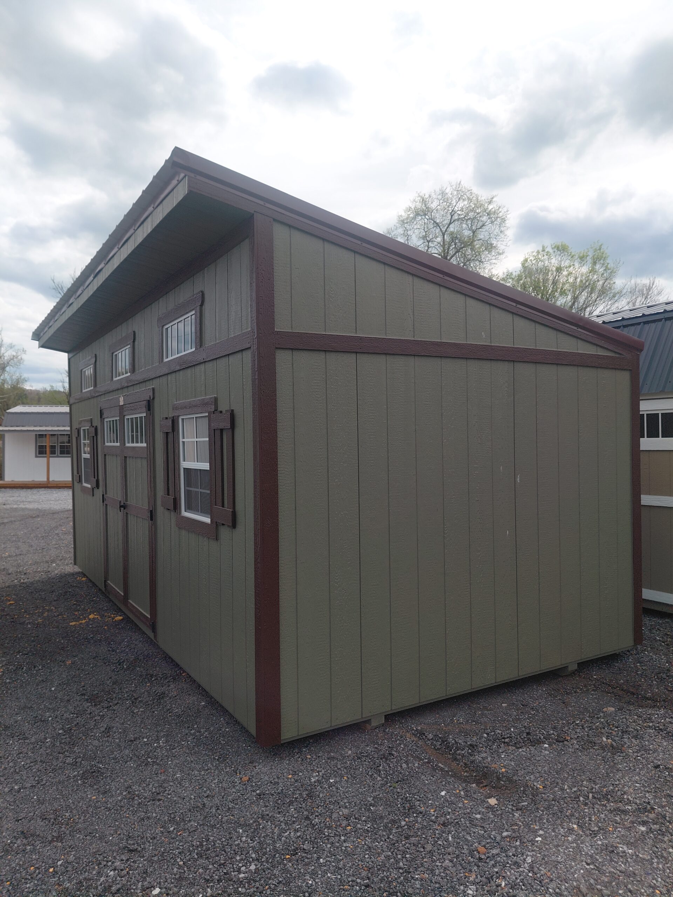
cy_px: 448
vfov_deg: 69.4
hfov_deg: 54.9
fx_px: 648
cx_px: 336
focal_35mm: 25
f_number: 1.8
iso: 50
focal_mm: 4.69
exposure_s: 1/2326
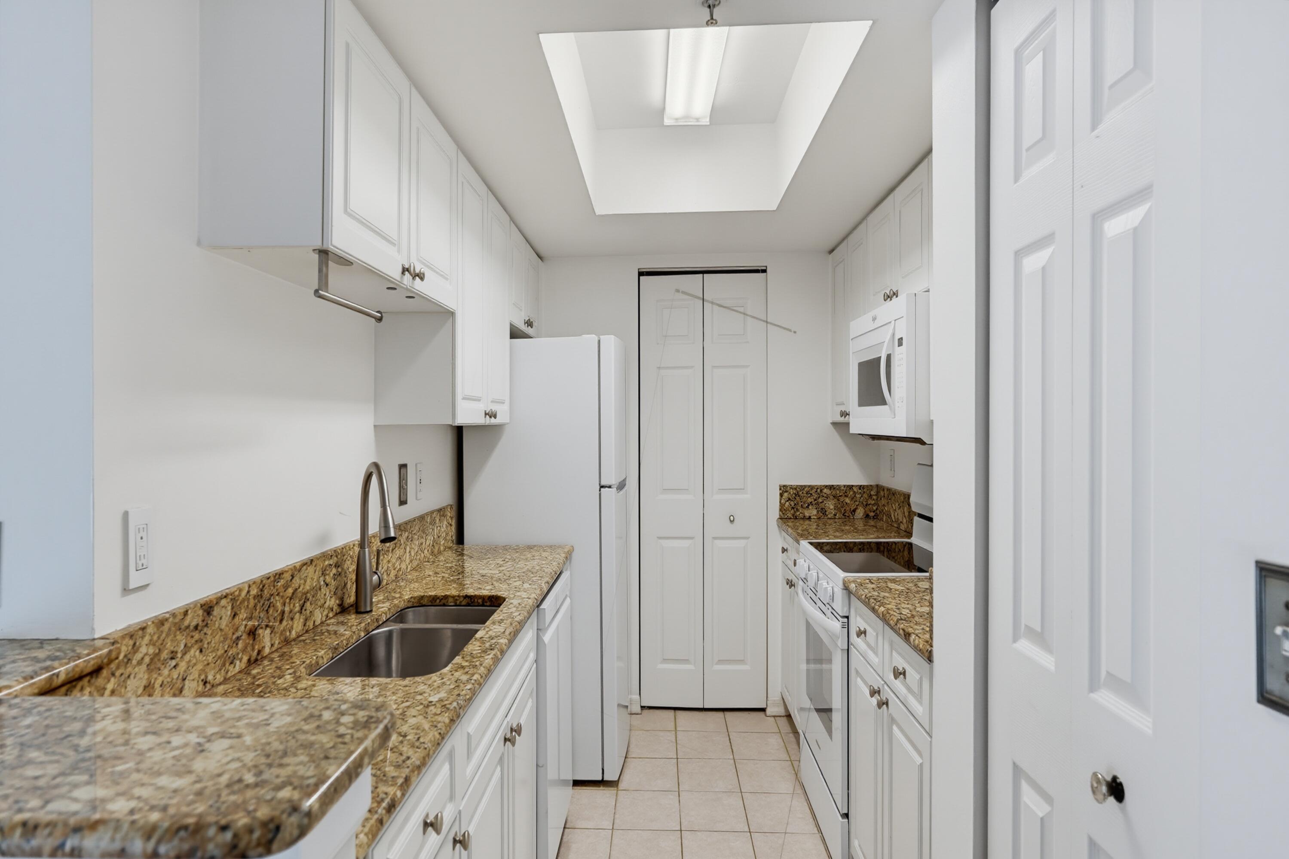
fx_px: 573
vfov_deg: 73.7
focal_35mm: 16
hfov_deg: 96.7
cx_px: 644
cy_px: 430
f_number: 4.5
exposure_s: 1/80
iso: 800
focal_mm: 16
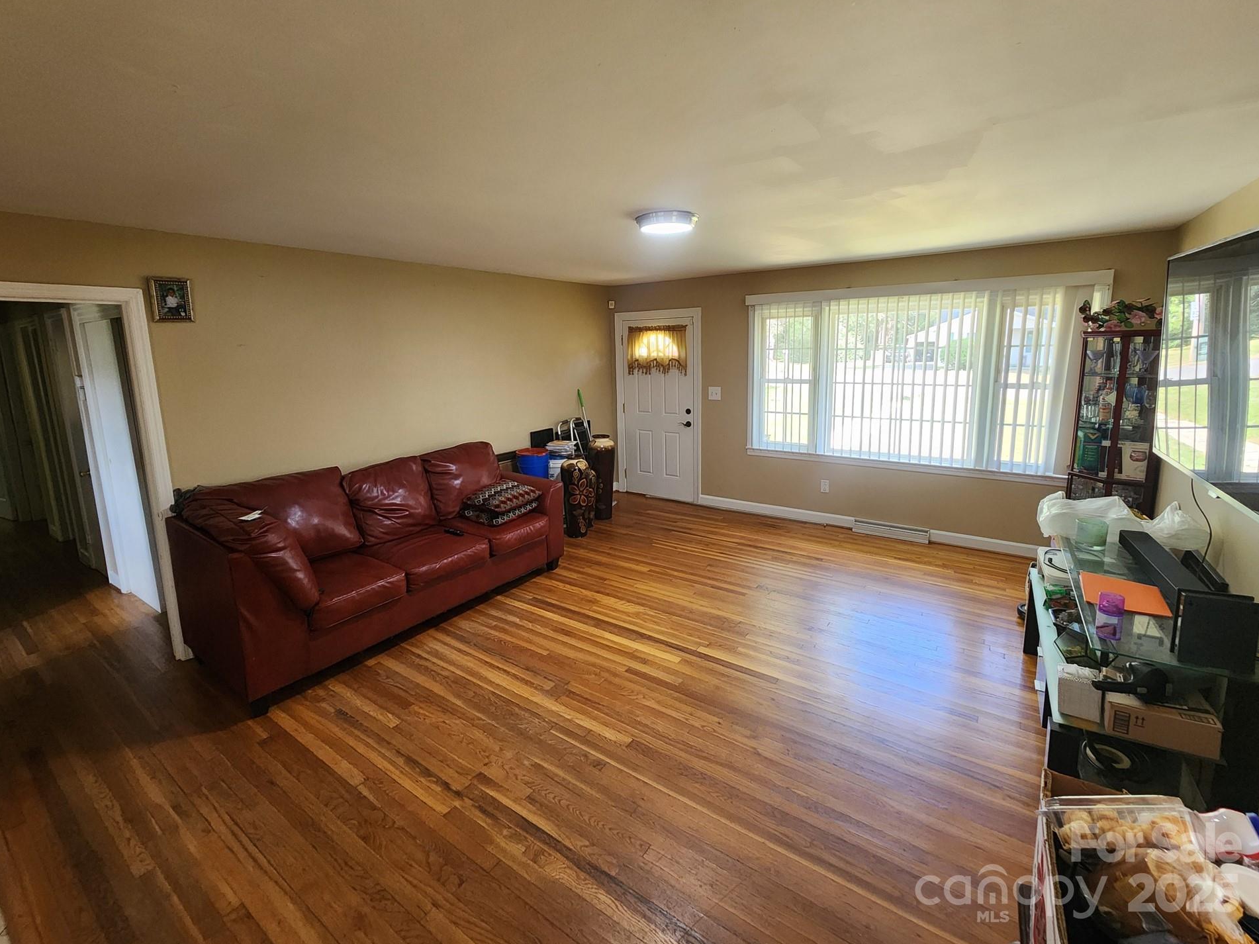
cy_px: 440
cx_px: 612
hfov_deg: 102.0
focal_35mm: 14
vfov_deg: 85.5
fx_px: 509
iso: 320
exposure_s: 1/60
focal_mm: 2.2
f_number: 2.2
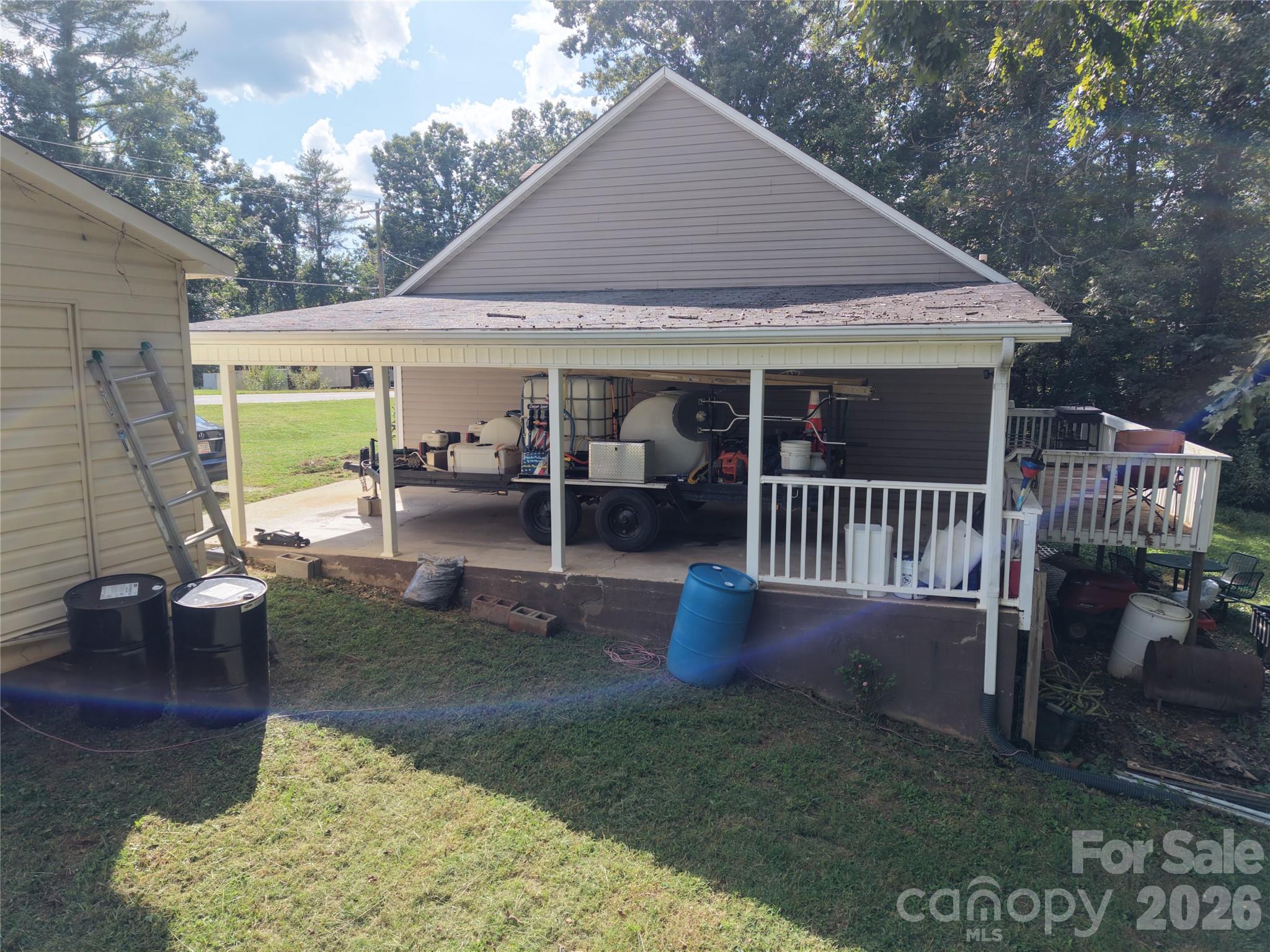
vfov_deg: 56.8
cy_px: 476
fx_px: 881
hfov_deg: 71.6
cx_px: 635
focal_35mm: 24
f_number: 1.8
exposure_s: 1/800
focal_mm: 8.67
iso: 100
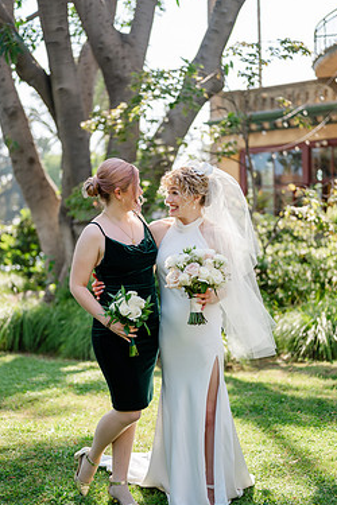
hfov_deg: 22.6
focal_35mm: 60
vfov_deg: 33.4
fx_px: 842
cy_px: 283
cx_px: 160
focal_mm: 50
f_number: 1.8
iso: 64
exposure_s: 1/800
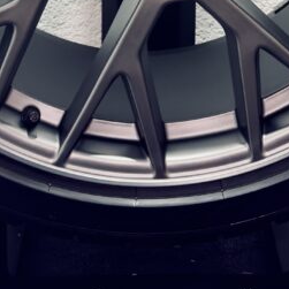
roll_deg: -0.7
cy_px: -138
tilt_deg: -12.5
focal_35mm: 126
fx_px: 1190
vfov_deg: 13.1
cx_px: 165
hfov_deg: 13.8
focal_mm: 6.76
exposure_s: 1/100
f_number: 1.78
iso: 100
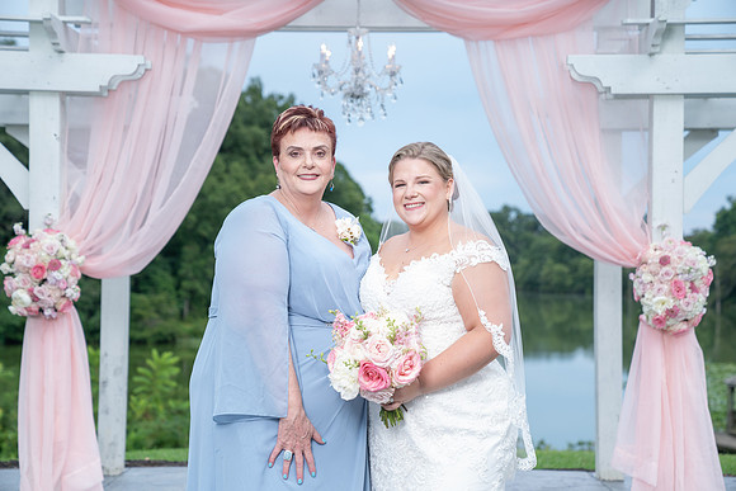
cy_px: 246
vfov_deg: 19.5
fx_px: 1431
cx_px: 368
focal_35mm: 70
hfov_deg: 28.8
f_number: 4
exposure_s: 1/250
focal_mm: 70
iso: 50
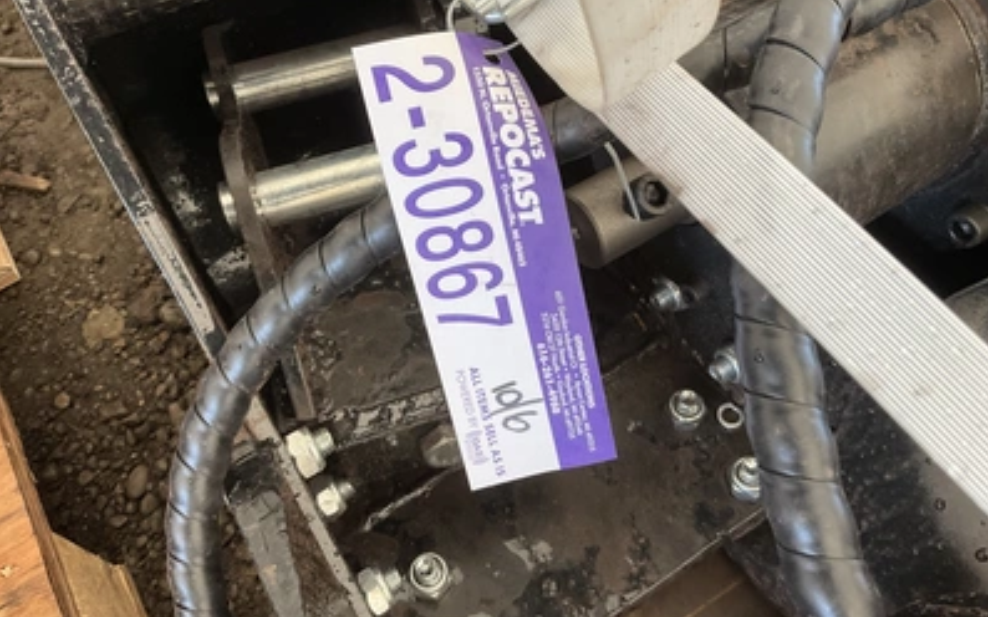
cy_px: 261
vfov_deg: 40.5
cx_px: 495
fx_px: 835
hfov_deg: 61.2
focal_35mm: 31
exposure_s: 1/122
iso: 50
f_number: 1.8
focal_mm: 3
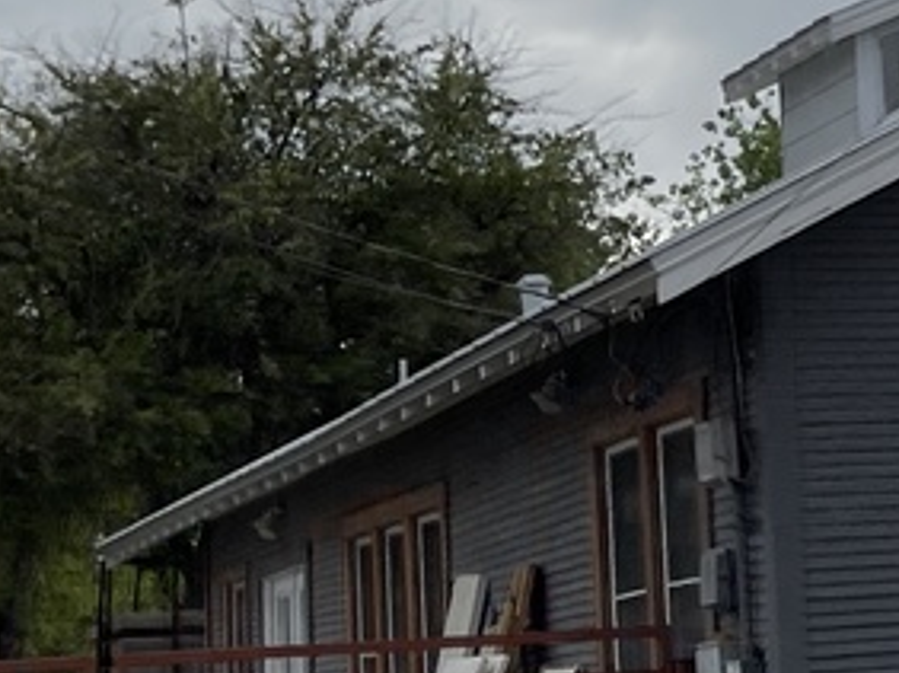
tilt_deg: +7.9
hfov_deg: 13.5
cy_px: 217
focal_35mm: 133
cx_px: 1546
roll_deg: +5.0
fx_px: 3451
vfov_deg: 11.1
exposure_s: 1/8547
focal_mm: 5.1
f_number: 1.6
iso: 32
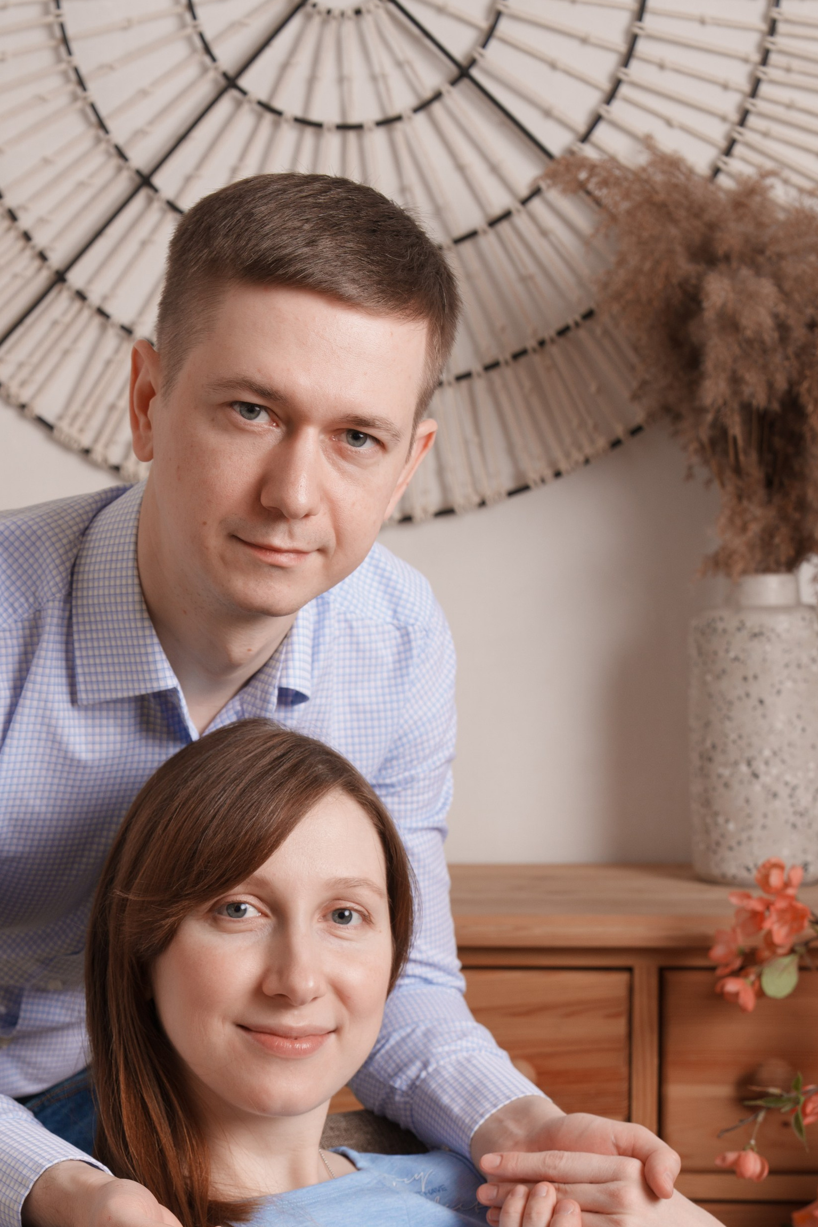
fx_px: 2897
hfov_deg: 16.0
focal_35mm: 85
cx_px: 265
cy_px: 1013
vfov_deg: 23.5
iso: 320
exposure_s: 1/30
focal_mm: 51
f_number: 5.6
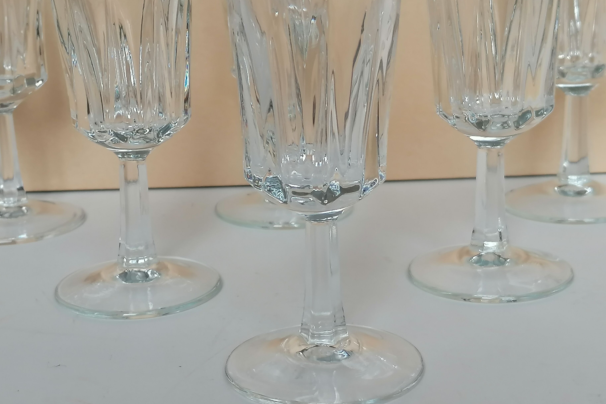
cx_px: 295
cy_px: 218
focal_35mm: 73
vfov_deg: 18.7
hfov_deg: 27.7
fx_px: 1229
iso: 50
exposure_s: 1/149
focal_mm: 4.75
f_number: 1.8
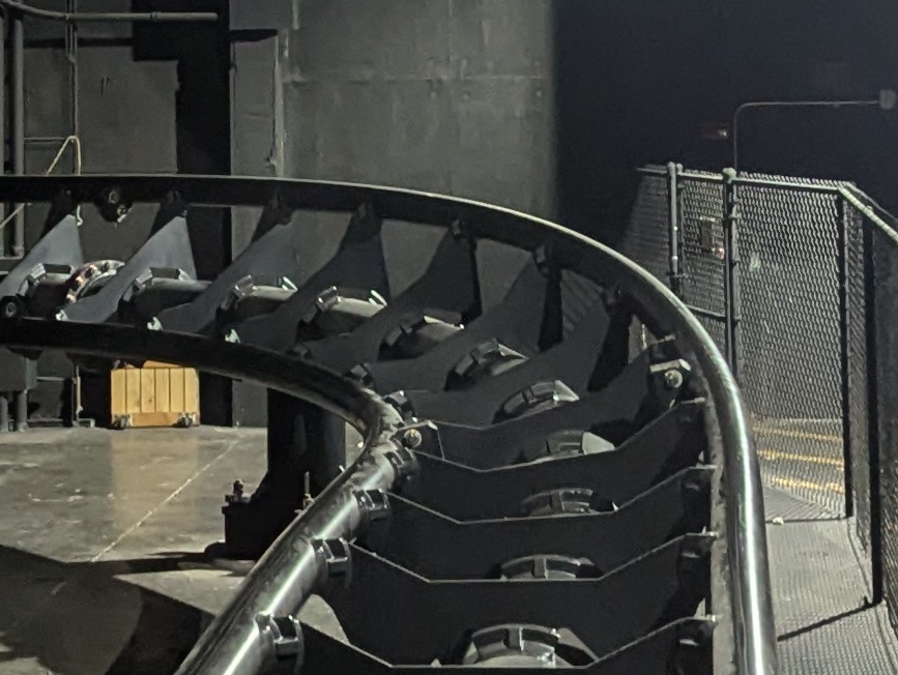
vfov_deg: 13.0
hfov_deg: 17.4
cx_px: 390
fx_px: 2934
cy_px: 7
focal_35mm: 113
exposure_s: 1/40
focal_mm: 6.81
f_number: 1.85
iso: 1034
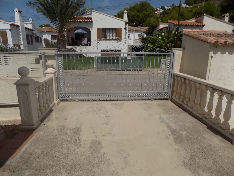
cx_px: 117
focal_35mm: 23
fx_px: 155
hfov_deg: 73.9
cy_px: 88
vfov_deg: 58.9
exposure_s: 1/400
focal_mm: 4
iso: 80
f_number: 9.9
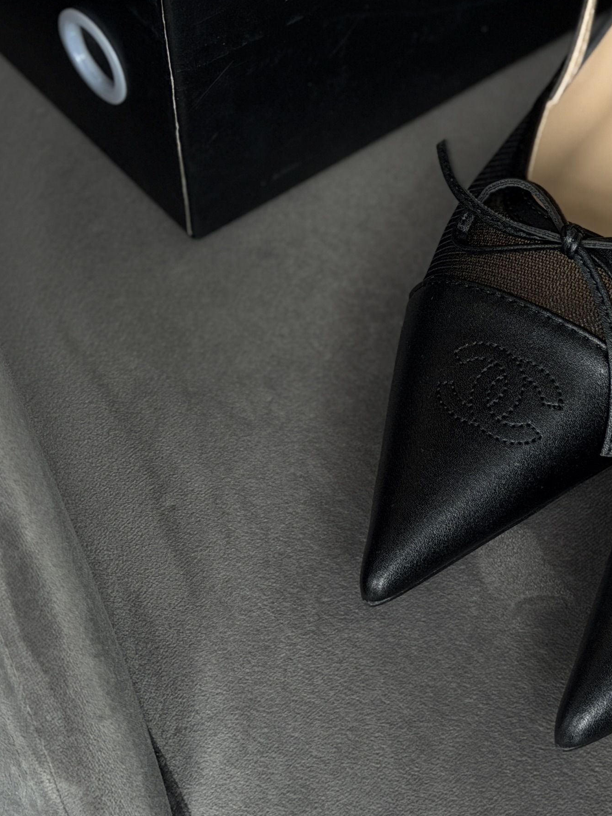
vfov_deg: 18.0
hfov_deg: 13.4
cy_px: 237
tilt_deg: -47.9
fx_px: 2569
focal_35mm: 109
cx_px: 649
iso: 100
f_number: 1.78
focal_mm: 6.76
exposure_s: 1/91
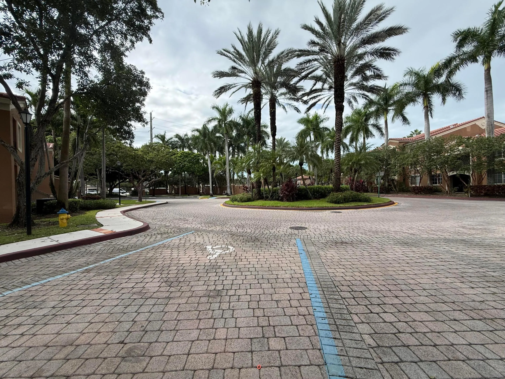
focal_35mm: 14
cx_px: 252
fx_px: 204
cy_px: 190
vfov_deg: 85.7
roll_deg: +1.6
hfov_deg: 102.1
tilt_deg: -0.5
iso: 64
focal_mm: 2.22
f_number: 2.2
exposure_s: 1/955
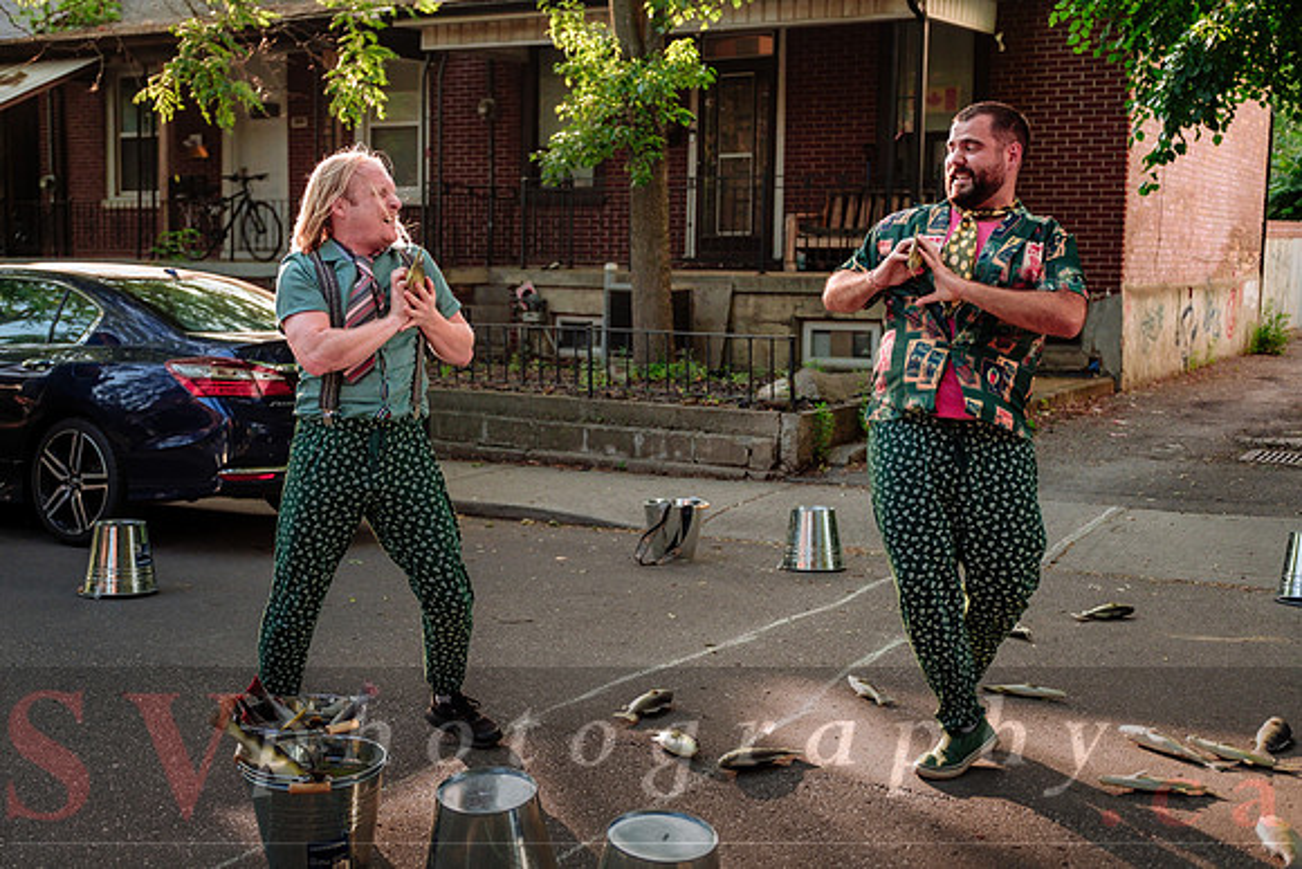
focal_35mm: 43
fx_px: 1556
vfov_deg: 31.2
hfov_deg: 45.3
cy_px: 438
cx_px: 565
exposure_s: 1/800
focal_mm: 25.4
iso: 500
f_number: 1.8
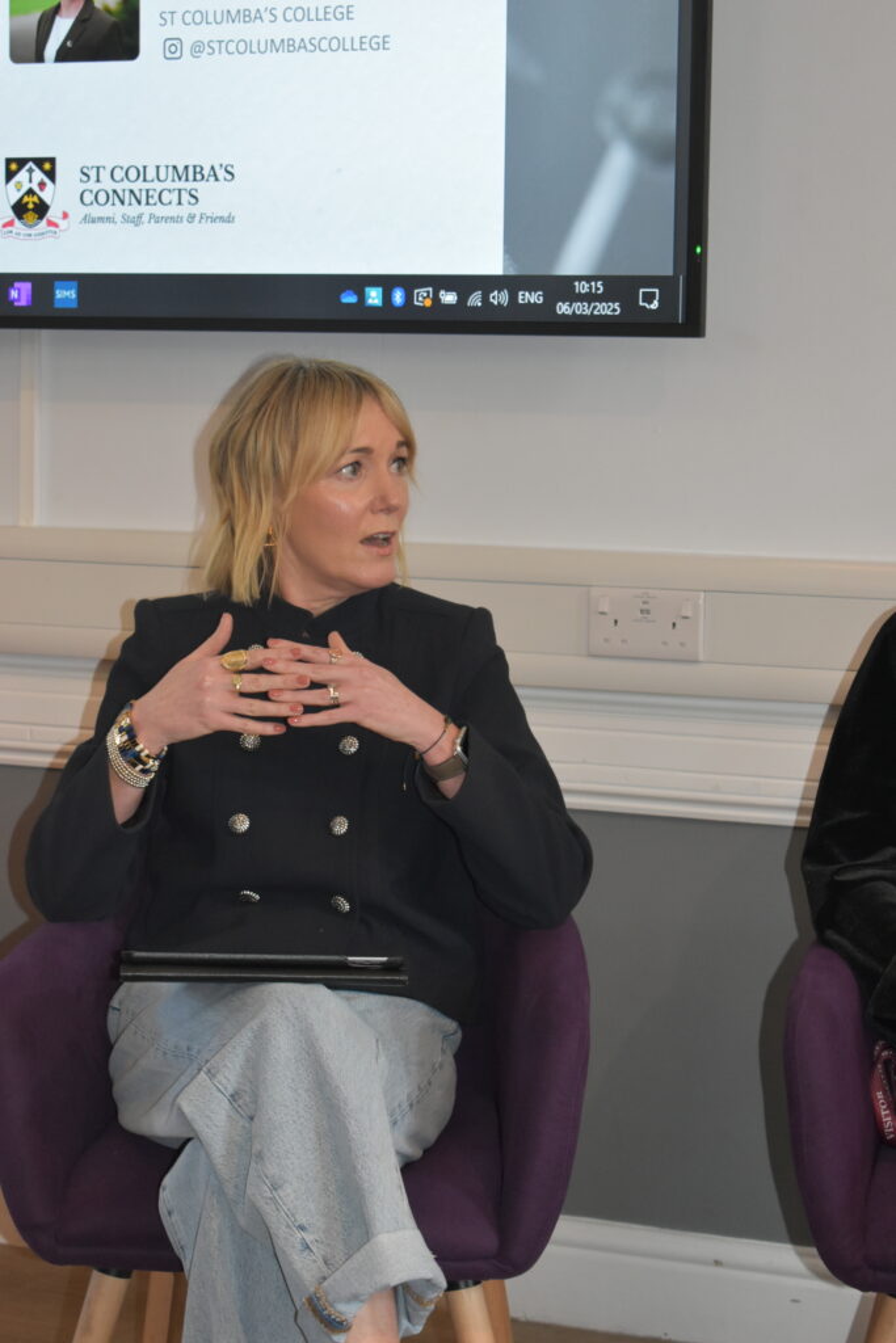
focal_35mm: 82
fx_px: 3079
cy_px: 672
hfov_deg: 16.6
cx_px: 448
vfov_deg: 24.6
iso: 1600
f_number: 5.6
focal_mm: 55
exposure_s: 1/100
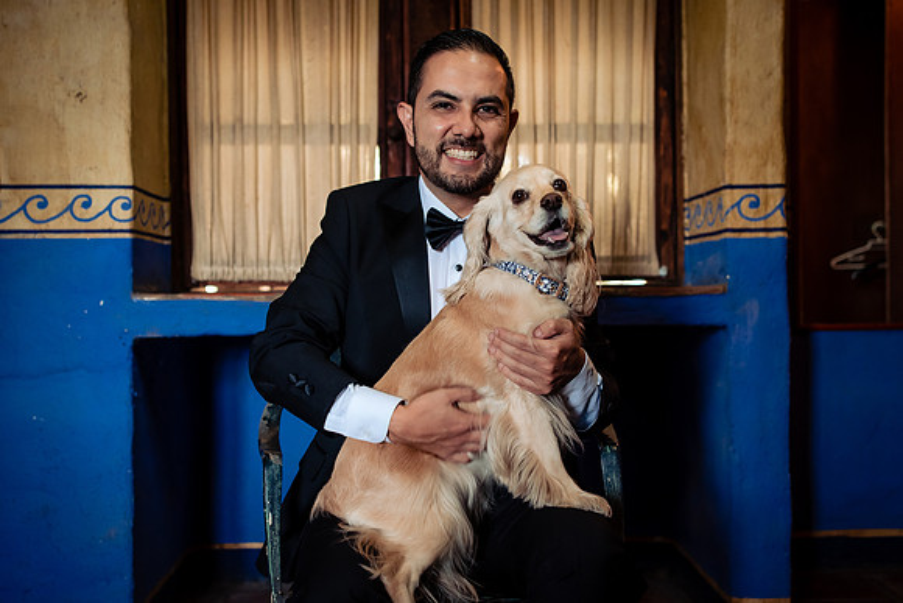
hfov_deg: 45.8
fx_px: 1068
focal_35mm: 43
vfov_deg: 31.5
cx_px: 456
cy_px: 290
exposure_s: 1/100
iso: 800
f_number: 2.8
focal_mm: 35
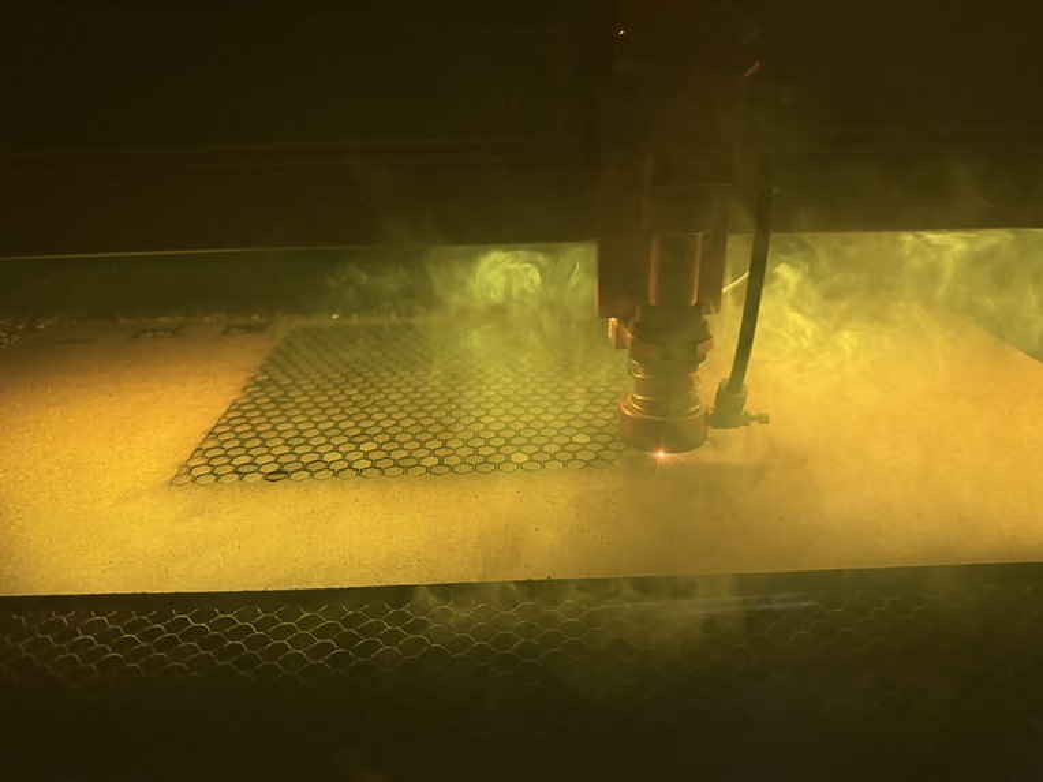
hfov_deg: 71.6
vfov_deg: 56.8
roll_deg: +0.3
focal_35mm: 24
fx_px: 723
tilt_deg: -23.2
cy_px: 391
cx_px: 522
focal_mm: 6.76
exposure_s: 1/30
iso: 800
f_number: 1.78
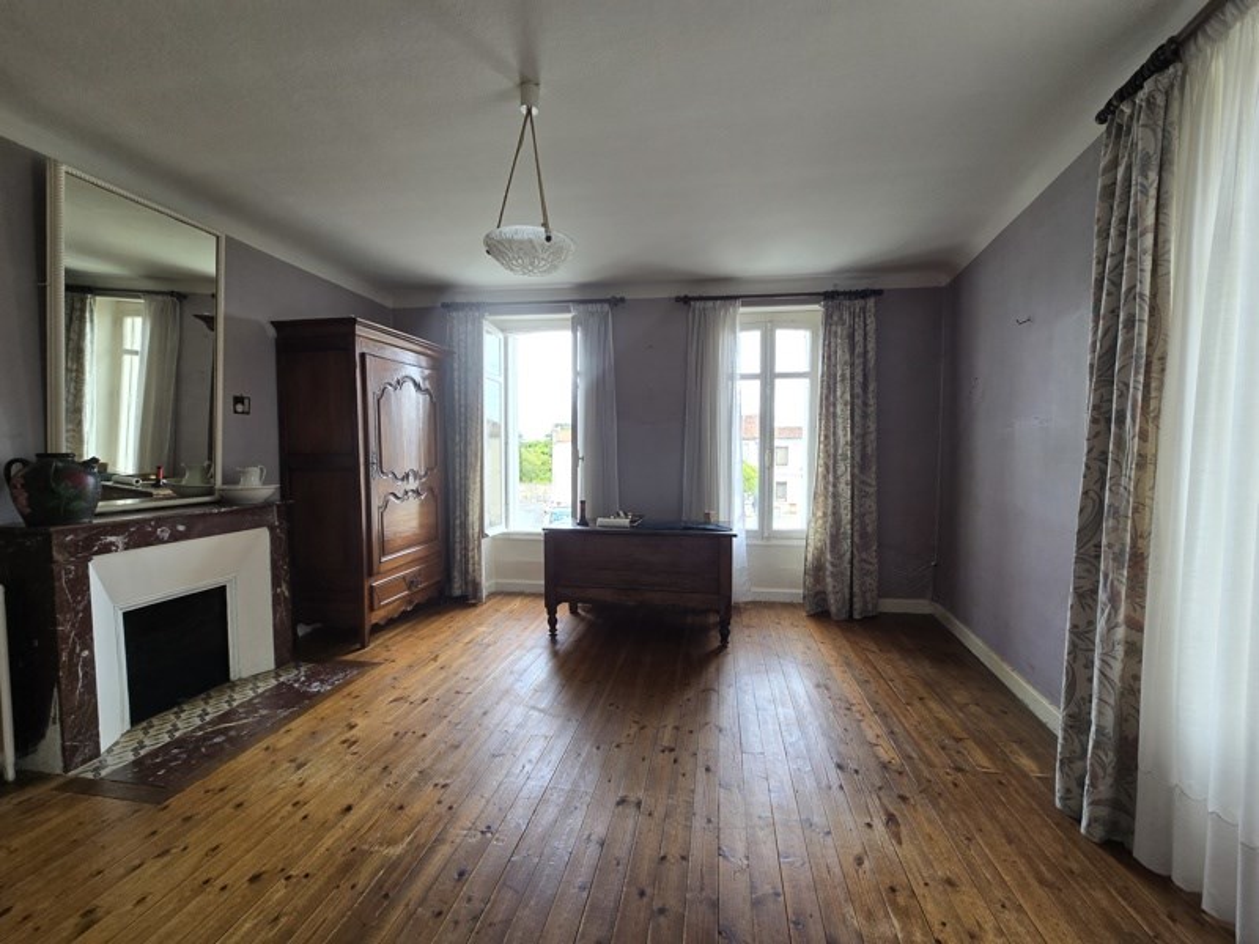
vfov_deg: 89.9
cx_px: 630
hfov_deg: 106.2
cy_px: 472
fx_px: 473
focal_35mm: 13
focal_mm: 2.2
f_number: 2.2
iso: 64
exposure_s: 1/100
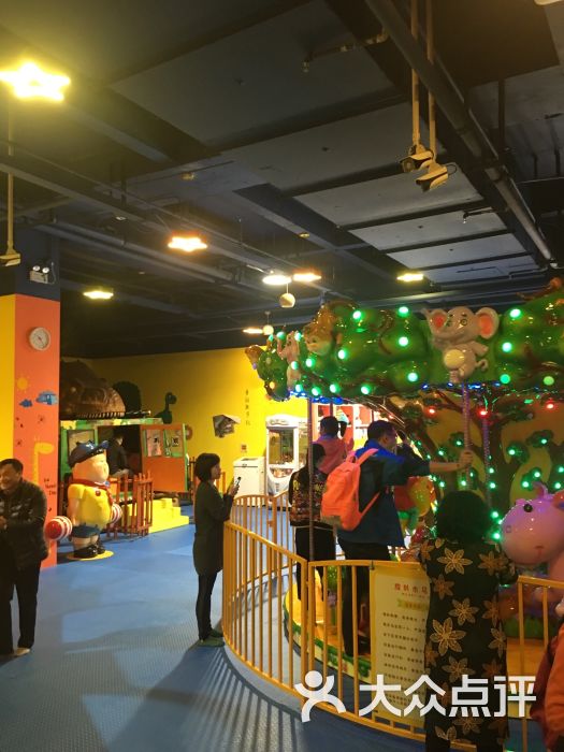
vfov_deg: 61.7
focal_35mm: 29
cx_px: 282
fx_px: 630
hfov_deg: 48.2
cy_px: 376
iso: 125
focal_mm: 4.15
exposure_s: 1/17
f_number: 2.2
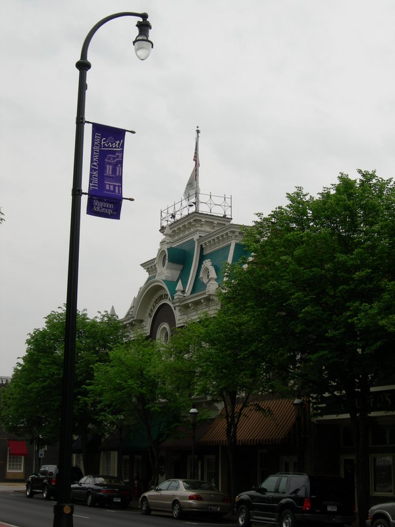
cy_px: 264
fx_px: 928
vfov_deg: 31.7
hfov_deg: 24.0
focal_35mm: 61
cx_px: 198
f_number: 5.9
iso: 50
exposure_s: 1/252
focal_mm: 12.7
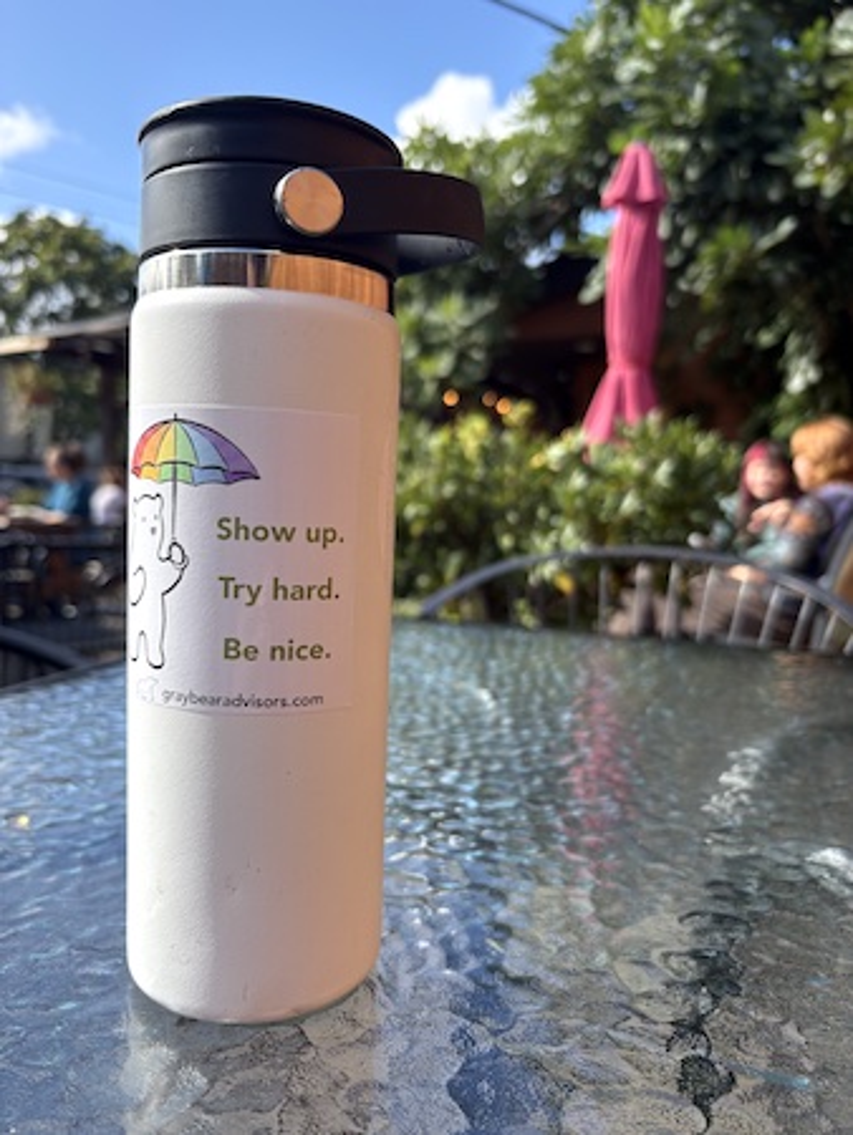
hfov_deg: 53.1
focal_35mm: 26
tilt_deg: -3.4
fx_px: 853
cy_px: 568
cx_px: 426
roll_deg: -0.8
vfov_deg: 67.3
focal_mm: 5.96
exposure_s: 1/1706
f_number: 1.6
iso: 50
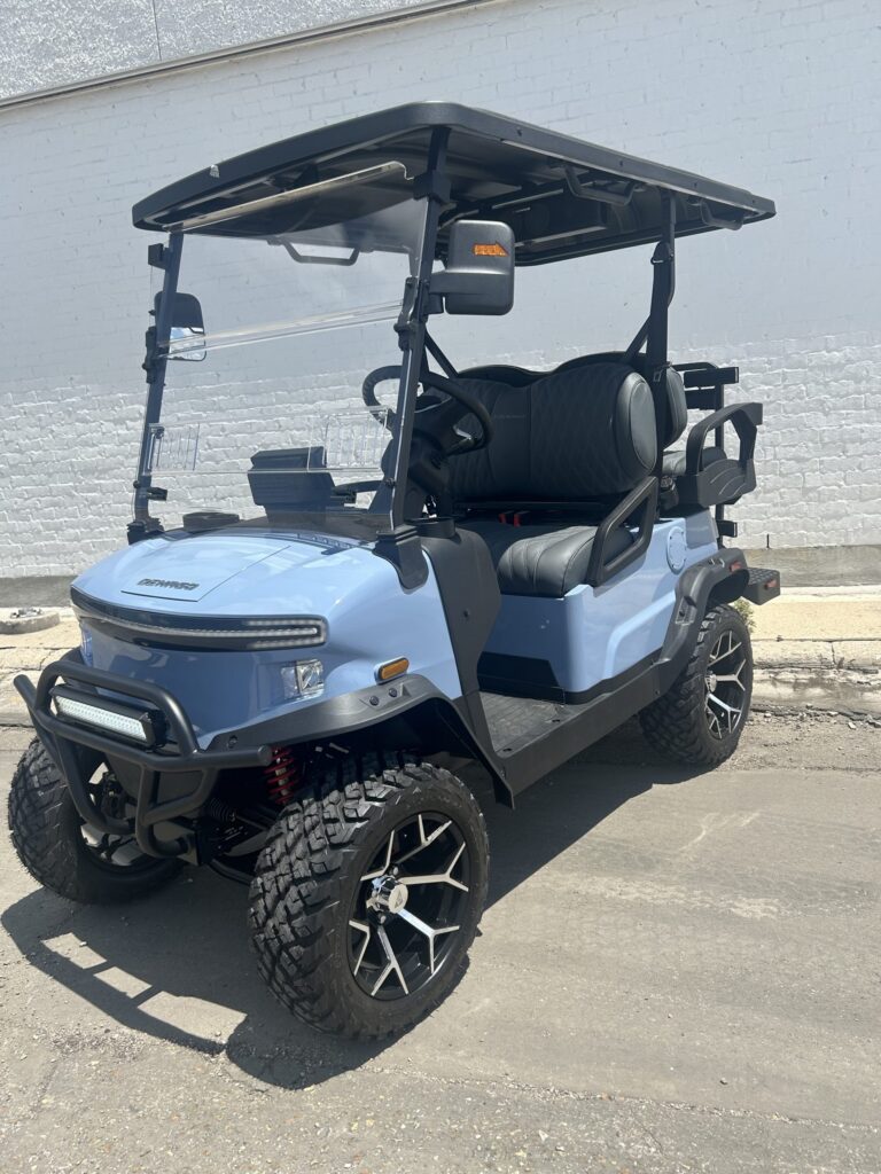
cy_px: 587
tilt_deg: -10.0
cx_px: 440
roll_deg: +4.8
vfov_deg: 67.3
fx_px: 882
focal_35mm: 26
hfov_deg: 53.1
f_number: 1.5
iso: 50
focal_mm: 5.7
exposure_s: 1/3460
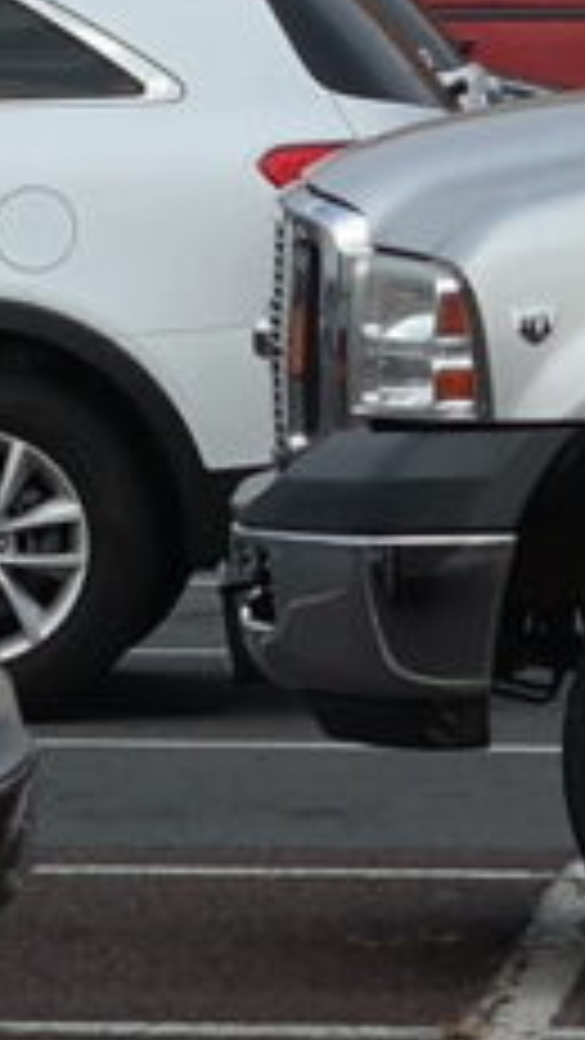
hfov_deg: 2.9
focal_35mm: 418
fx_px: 11523
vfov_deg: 5.1
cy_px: -547
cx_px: 1210
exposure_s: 1/320
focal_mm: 24
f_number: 6.3
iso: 100
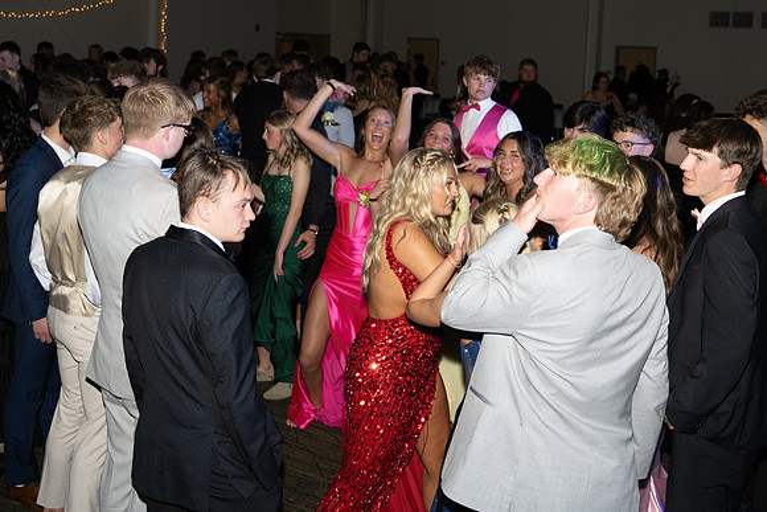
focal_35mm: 47
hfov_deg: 41.7
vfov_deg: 28.1
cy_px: 127
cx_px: 396
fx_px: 1007
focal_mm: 31
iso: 500
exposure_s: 1/160
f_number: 4
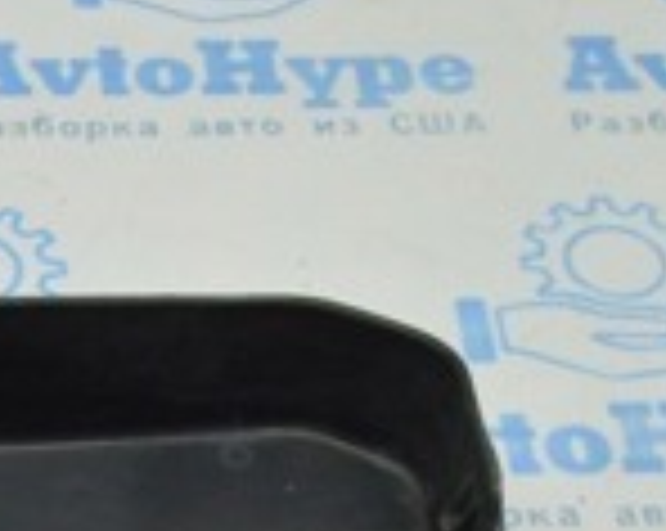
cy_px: 871
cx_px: -148
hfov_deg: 14.5
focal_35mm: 128
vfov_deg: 11.4
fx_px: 2520
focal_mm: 21
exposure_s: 1/80
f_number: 3.8
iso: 400
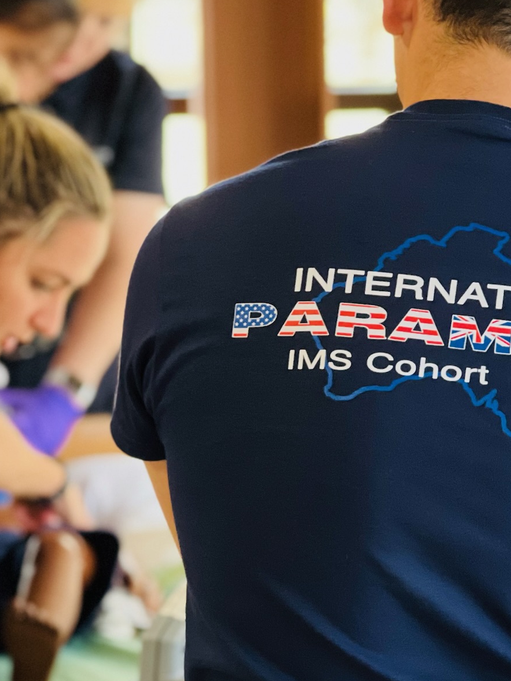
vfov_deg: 14.7
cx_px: 308
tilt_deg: -13.0
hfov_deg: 11.1
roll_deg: +0.7
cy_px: 345
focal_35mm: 134
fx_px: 2637
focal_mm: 9
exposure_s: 1/30
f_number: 2.8
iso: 320
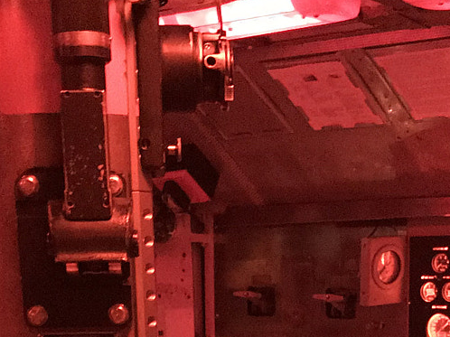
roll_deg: +0.3
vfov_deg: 15.1
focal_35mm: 90
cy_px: 524
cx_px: 295
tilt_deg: -13.1
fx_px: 1169
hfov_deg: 21.7
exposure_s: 1/4
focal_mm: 3.99
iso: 500
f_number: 1.8
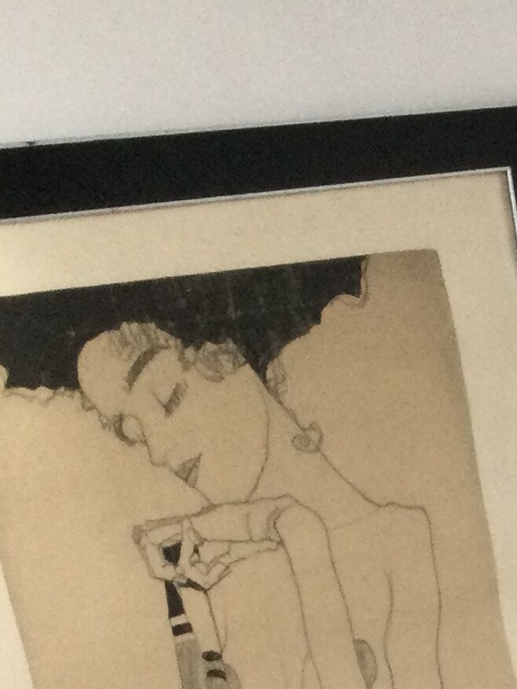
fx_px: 2290
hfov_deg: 11.8
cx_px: 947
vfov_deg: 15.6
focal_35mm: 115
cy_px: 1067
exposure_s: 1/33
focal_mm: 3.3
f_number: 2.4
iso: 50
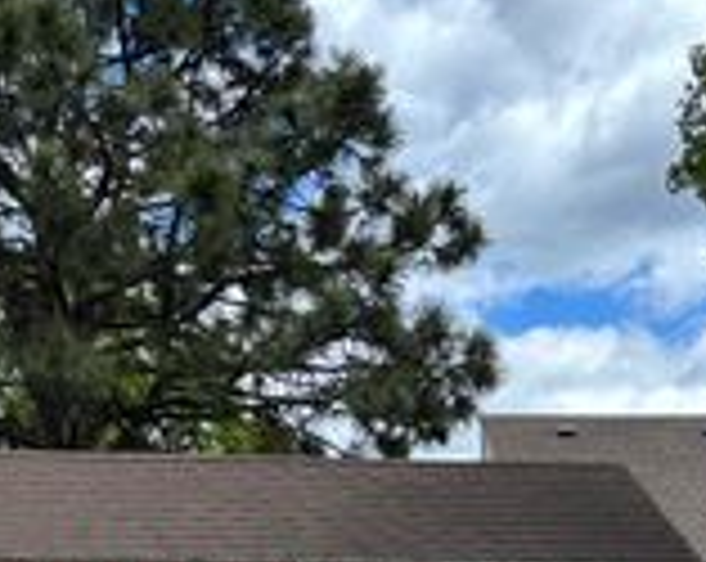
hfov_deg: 23.6
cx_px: 315
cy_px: 785
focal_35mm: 81
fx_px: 1689
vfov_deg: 17.4
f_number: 1.6
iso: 50
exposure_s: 1/1115
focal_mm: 5.96
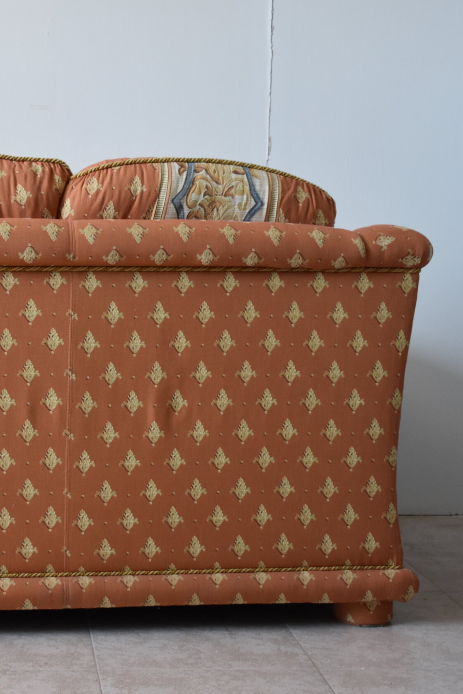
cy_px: 342
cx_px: 49
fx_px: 1061
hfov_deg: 24.0
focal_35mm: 55
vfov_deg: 36.2
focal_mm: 24
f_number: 4.5
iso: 800
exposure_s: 1/80
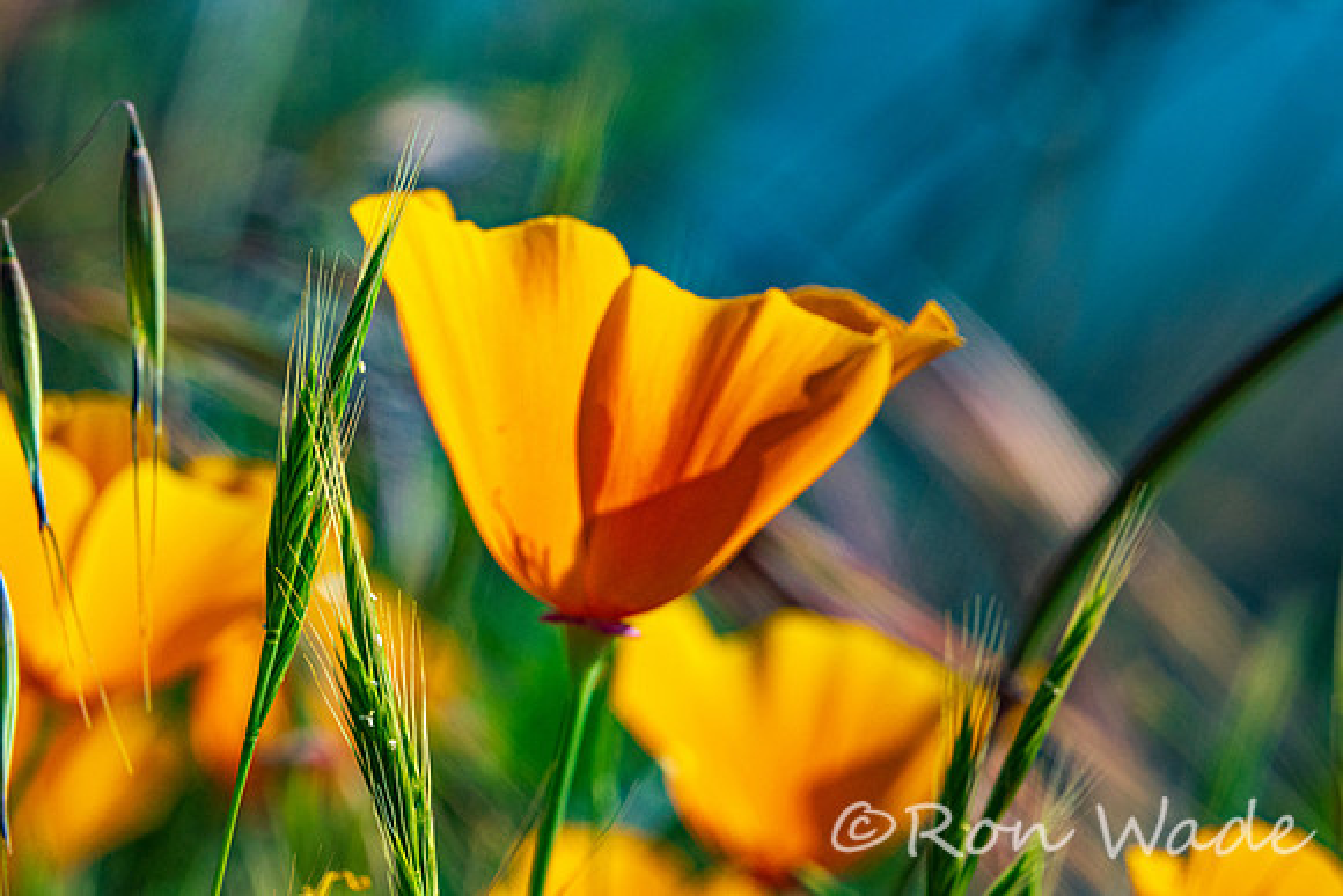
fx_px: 18656
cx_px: 672
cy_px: 448
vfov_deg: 2.8
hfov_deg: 4.1
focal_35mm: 500
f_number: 10
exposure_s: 1/640
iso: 320
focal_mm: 183.43
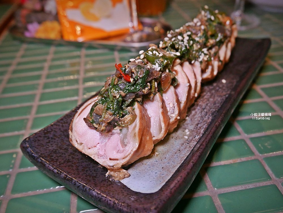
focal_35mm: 30
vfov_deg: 46.8
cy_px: 106
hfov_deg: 59.9
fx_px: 245
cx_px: 142
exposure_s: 1/60
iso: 1000
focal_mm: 15
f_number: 3.9
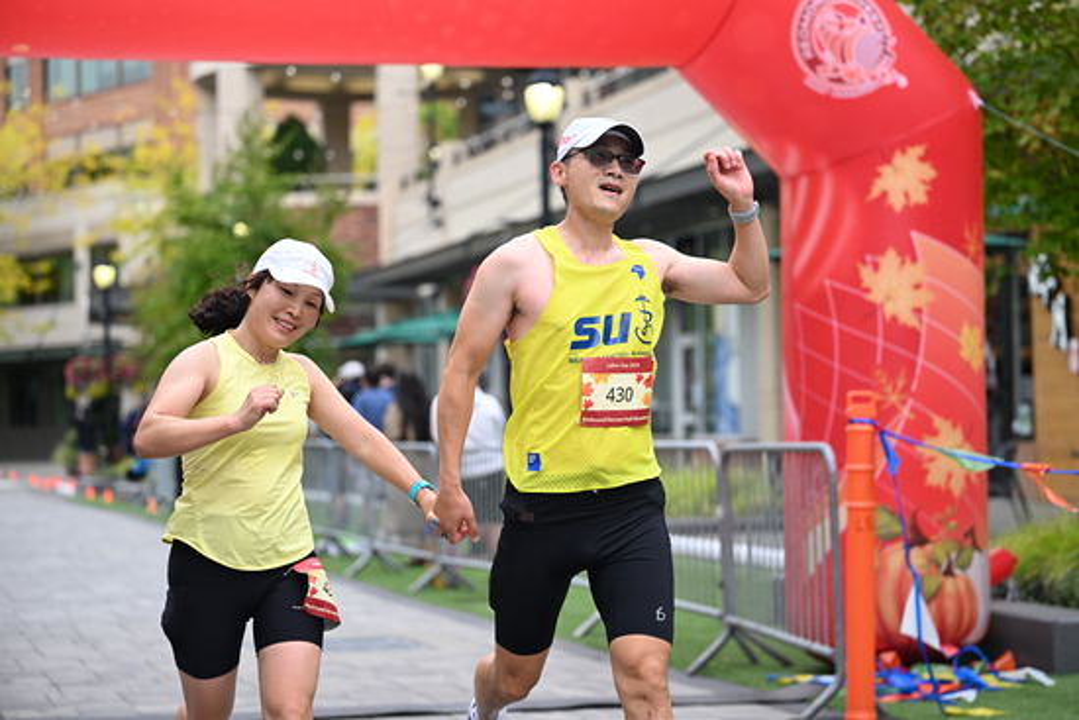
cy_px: 360
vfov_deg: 16.5
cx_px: 540
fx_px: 2488
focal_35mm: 83
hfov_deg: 24.5
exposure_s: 1/2000
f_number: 2.8
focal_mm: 83
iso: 640
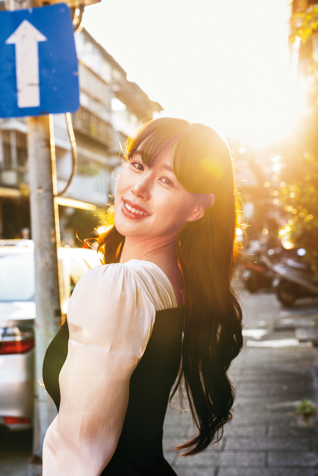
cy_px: 238
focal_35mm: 50
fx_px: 662
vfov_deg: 39.6
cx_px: 159
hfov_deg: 27.0
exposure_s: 1/200
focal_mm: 50
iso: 640
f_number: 5.6
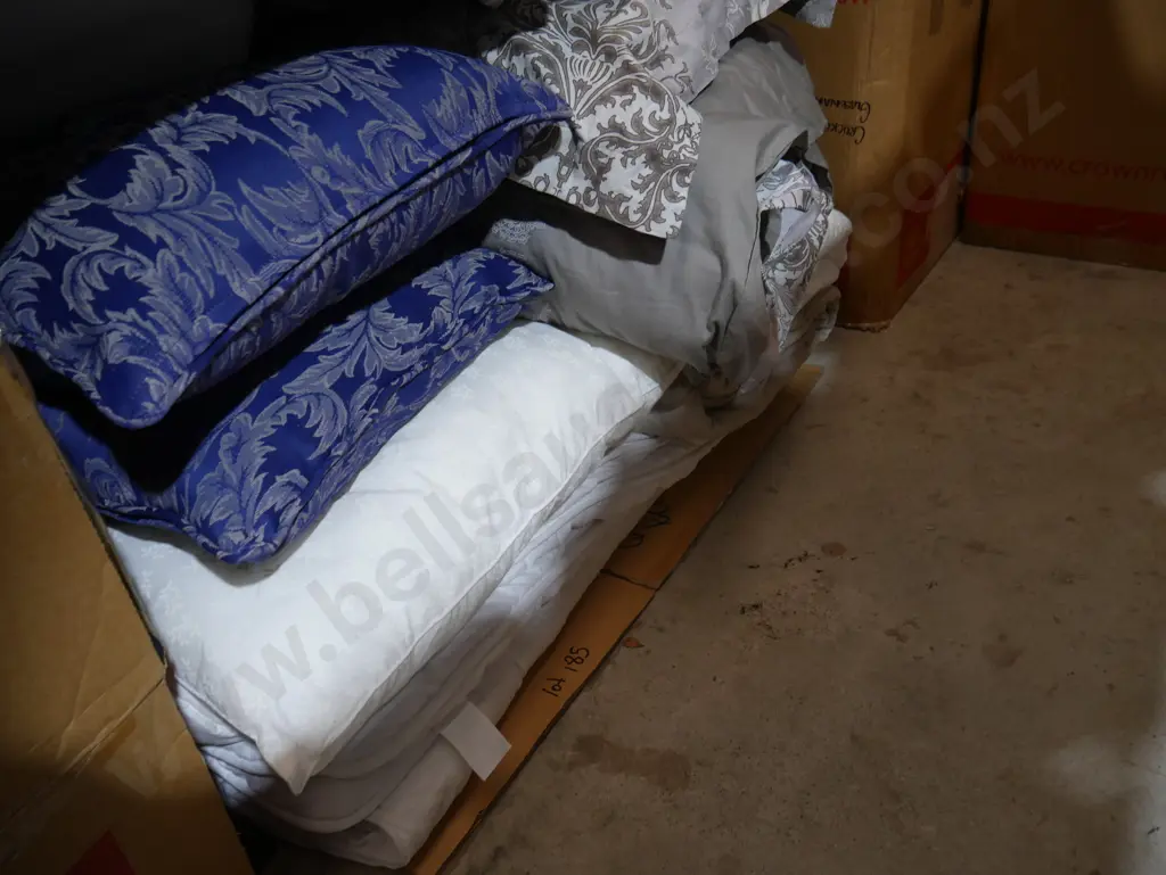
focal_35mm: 30
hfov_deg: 59.9
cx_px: 583
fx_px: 1011
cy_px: 438
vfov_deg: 46.8
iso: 500
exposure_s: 1/60
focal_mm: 15
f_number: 3.6
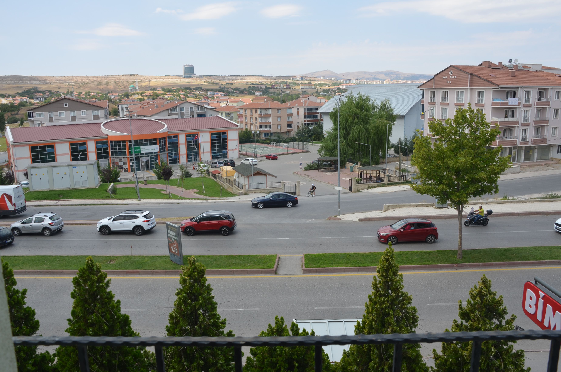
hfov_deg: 62.0
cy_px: 186
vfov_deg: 43.4
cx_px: 280
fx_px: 467
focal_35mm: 30
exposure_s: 1/250
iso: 160
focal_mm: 20
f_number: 8
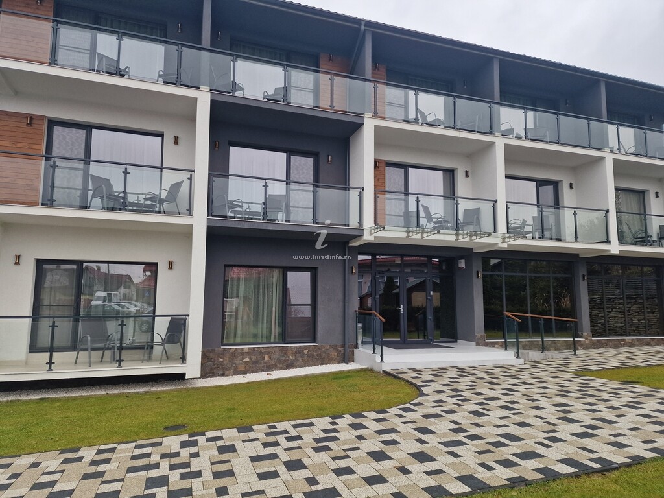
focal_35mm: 23
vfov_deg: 58.9
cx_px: 332
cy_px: 249
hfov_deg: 73.9
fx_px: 441
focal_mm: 6.4
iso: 50
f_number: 1.8
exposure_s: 1/180
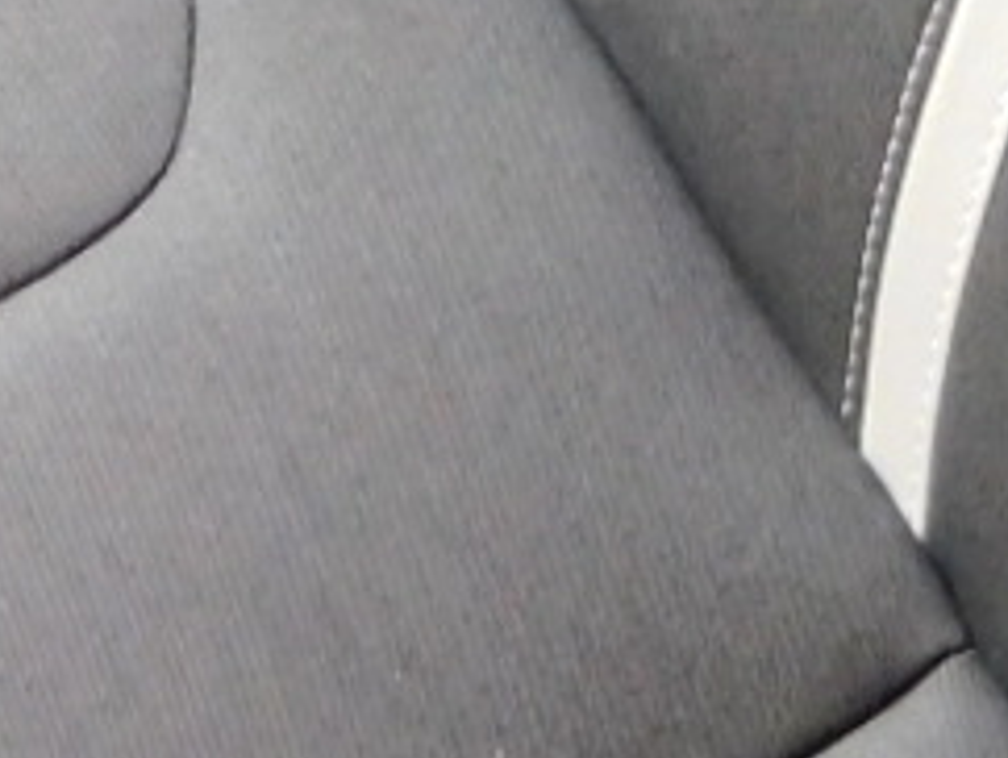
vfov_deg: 8.5
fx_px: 4431
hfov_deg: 13.0
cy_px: -1341
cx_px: 687
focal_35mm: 152
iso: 400
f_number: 3
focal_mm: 4
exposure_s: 1/10
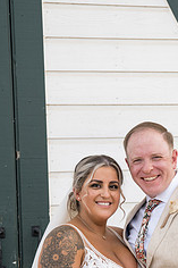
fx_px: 780
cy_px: 216
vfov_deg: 19.3
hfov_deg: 12.9
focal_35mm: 105
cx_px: 159
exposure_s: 1/320
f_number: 5
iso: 160
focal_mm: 55
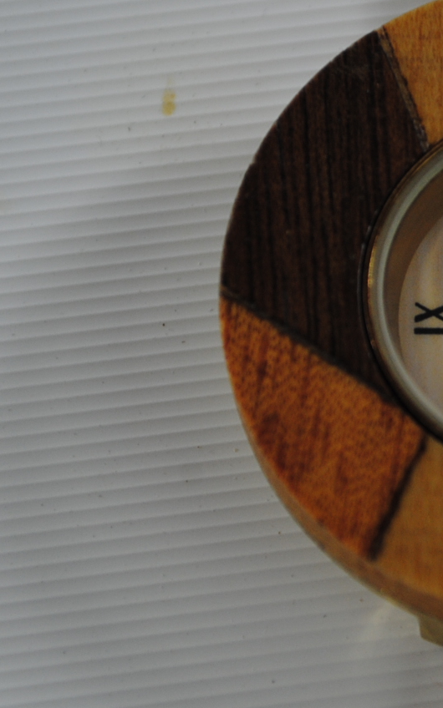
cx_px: 565
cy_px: 296
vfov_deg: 10.9
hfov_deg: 6.8
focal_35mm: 192
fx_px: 3712
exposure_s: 1/50
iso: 200
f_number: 5.6
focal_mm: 55
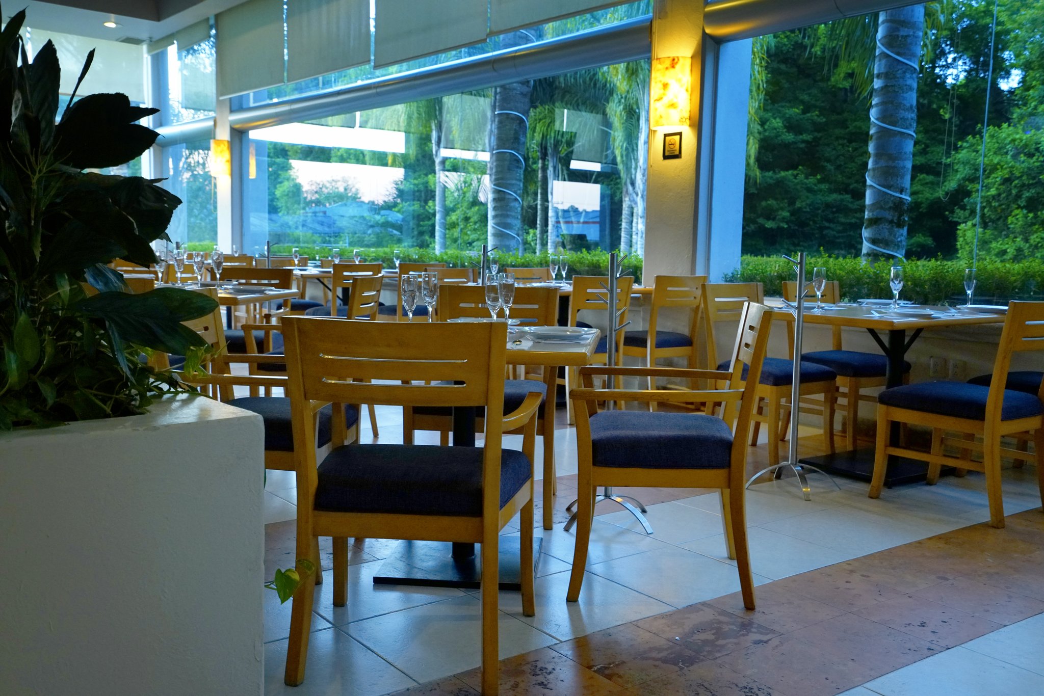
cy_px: 348
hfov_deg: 54.4
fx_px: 1015
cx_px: 522
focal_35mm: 35
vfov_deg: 37.9
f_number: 5.6
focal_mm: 35
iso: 2500
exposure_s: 1/40
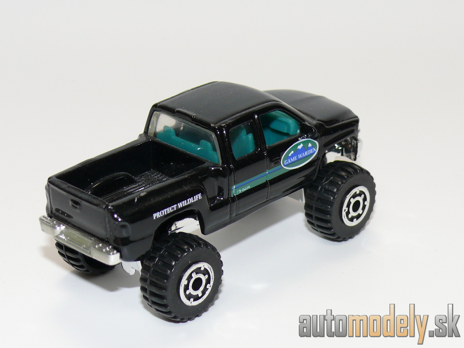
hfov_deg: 18.7
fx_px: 1407
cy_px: 174
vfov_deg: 14.1
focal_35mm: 105
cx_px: 232
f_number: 4
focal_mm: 13.7
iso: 100
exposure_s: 1/30
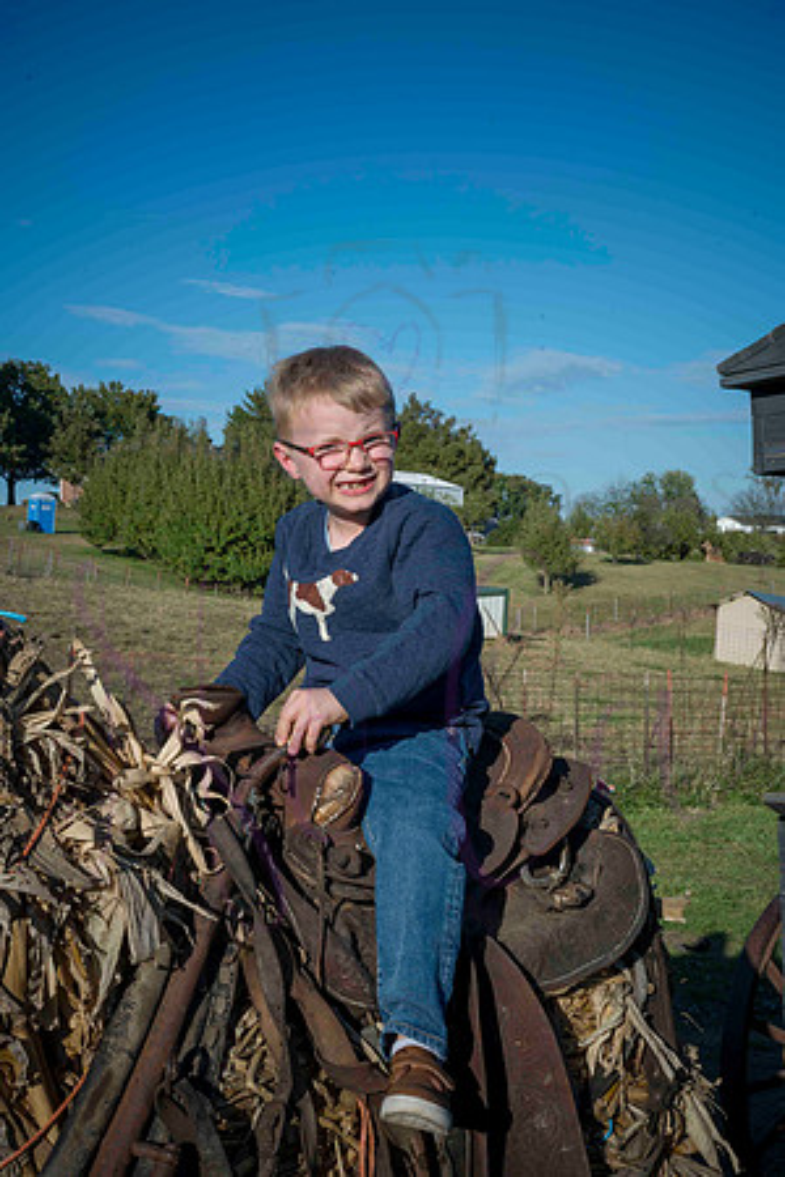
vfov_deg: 41.1
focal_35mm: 48
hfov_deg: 28.1
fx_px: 1570
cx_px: 392
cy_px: 588
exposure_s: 1/400
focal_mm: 48
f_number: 22
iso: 1000
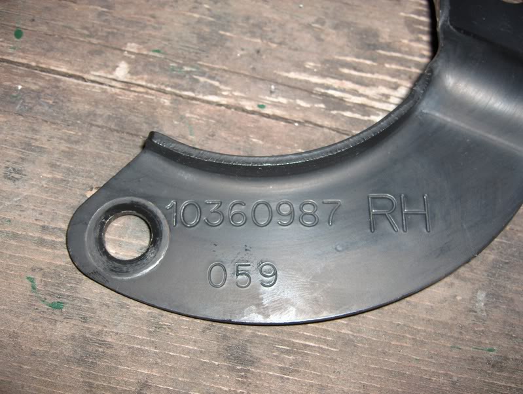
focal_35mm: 39
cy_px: 197
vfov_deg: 36.9
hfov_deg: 47.8
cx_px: 262
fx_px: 590
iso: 100
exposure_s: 1/60
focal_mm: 8
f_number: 2.8
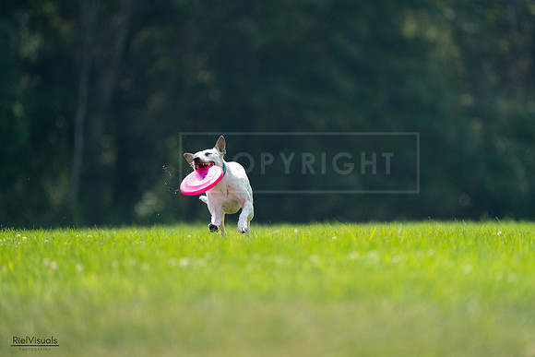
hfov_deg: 3.4
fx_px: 8918
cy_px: 178
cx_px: 268
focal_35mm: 600
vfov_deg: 2.3
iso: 2000
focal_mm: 600
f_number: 6.3
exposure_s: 1/4000
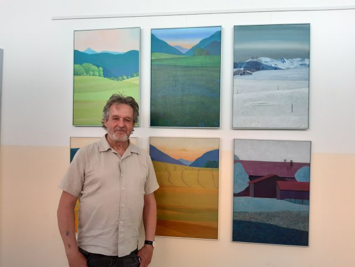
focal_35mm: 26
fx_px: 267
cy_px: 134
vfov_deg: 53.1
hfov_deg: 67.3
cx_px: 178
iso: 80
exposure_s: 1/117
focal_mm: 3.92
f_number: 1.7
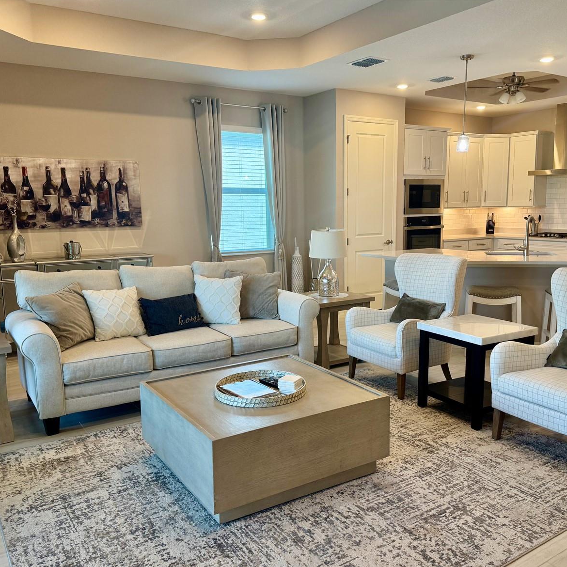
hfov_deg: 55.5
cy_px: 289
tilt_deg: -9.4
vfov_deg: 55.6
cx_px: 309
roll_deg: -1.2
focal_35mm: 29
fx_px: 537
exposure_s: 1/120
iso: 160
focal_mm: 6.76
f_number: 1.78
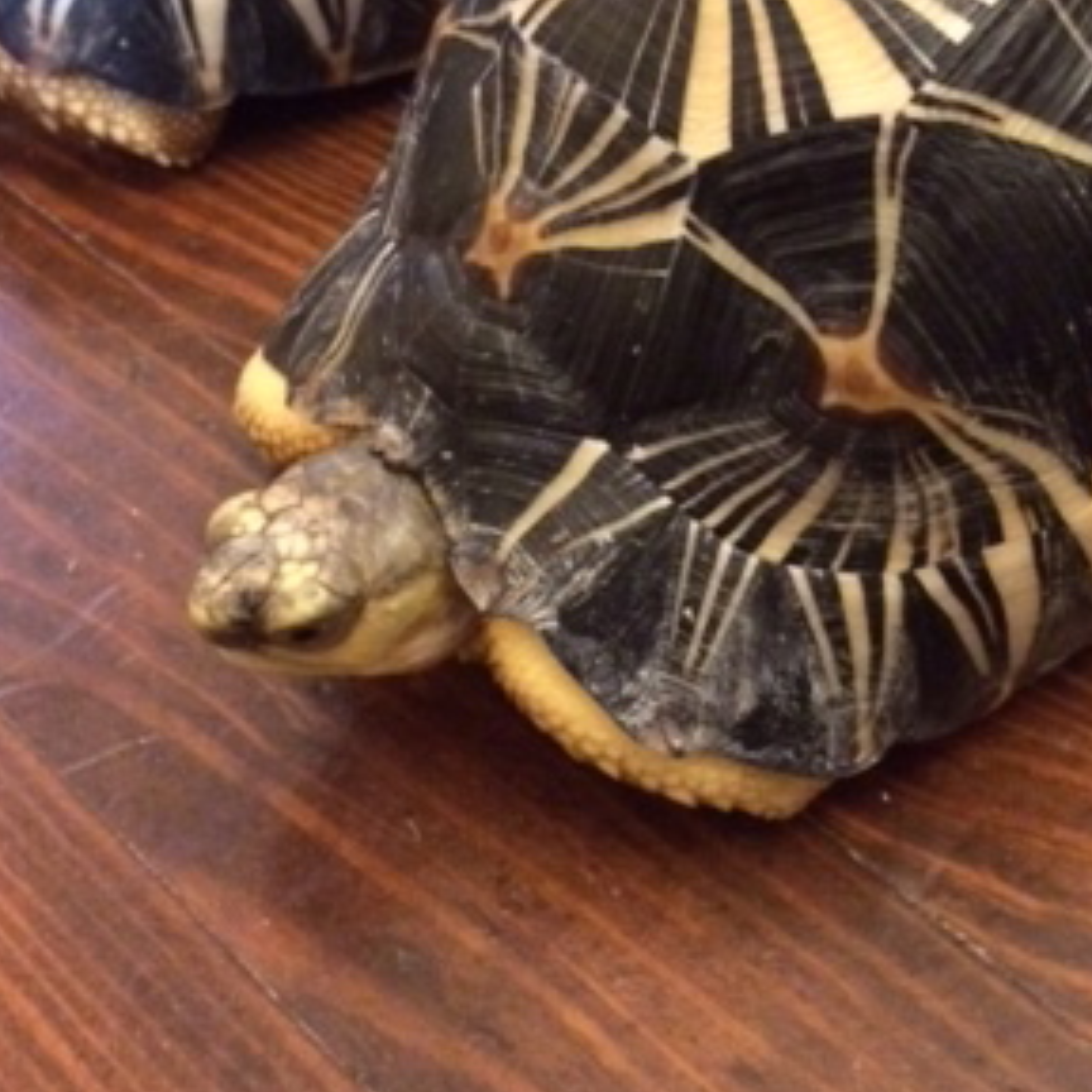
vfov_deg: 29.7
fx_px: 2034
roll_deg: +4.2
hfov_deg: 30.0
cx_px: 580
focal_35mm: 57
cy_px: 326
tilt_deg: -44.8
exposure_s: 1/15
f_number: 2.2
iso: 400
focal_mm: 4.15
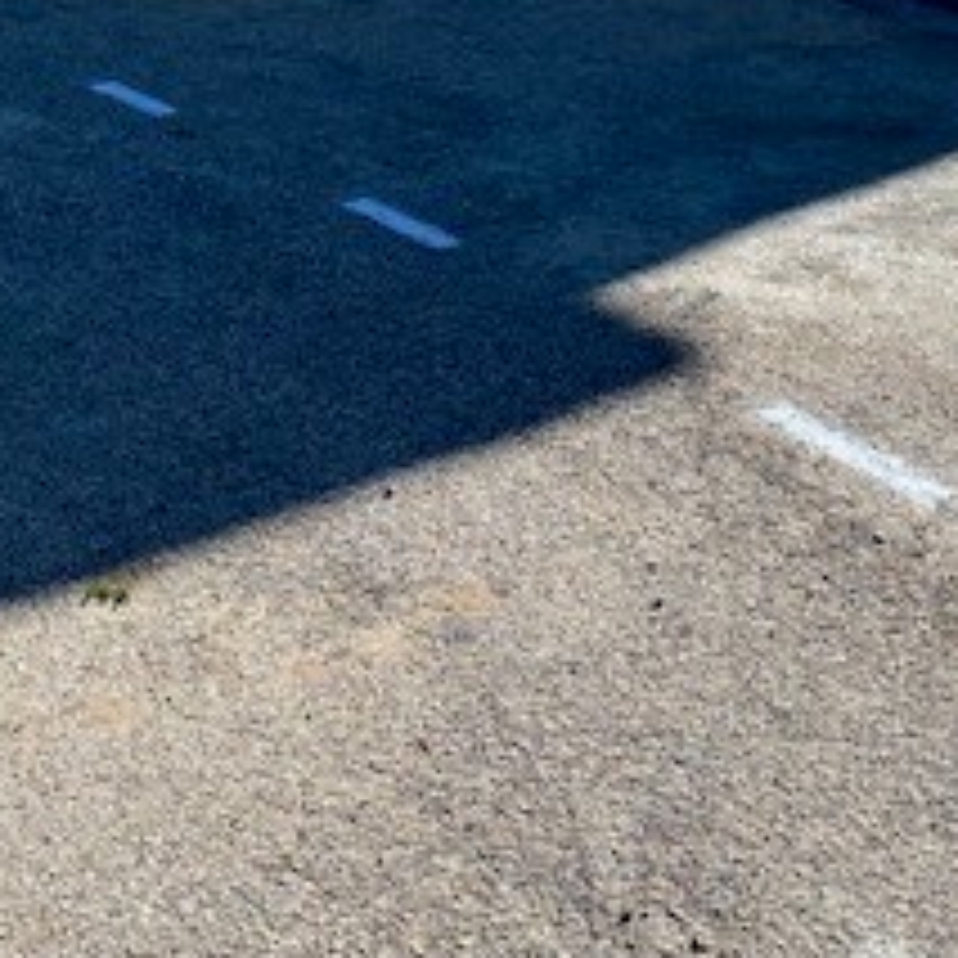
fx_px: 2160
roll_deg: +0.2
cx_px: 468
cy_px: -112
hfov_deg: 25.0
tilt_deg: -8.5
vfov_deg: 23.4
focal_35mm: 69
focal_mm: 4.25
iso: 32
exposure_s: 1/2513
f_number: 1.8
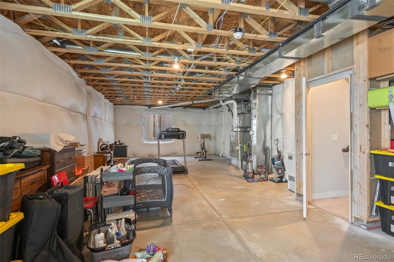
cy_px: 131
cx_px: 197
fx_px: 186
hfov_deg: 93.3
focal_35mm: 17
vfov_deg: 70.3
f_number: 8
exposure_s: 1/13
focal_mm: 17
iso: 1600
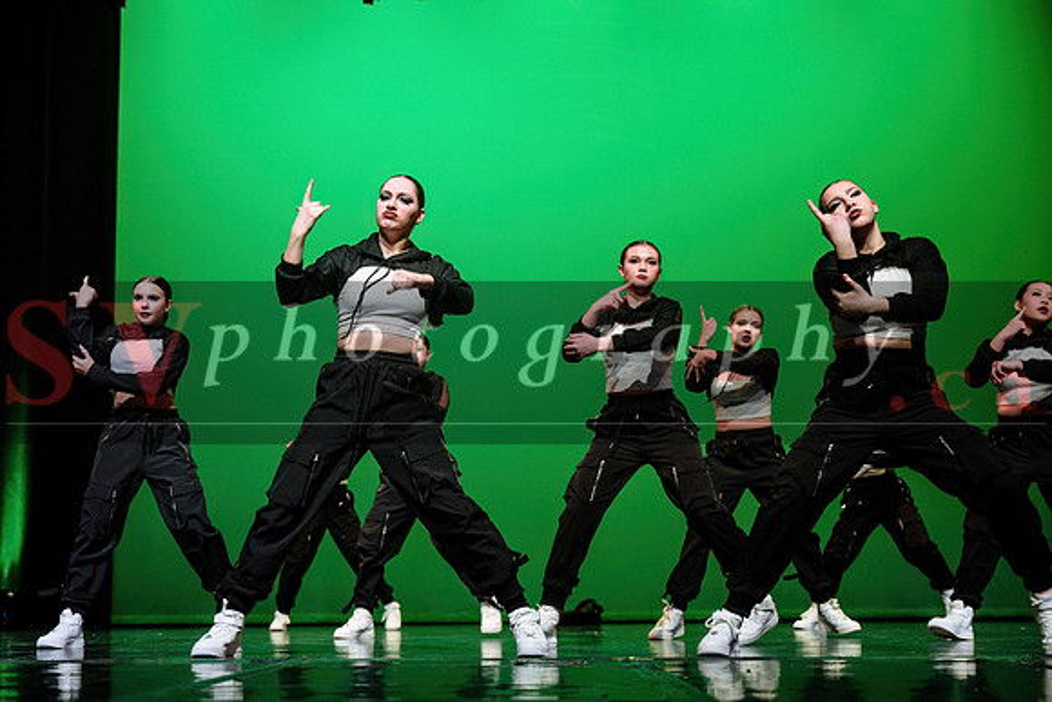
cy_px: 393
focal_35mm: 53
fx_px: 1562
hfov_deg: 37.2
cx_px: 458
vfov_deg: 25.3
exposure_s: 1/270
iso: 2000
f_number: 2.8
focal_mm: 47
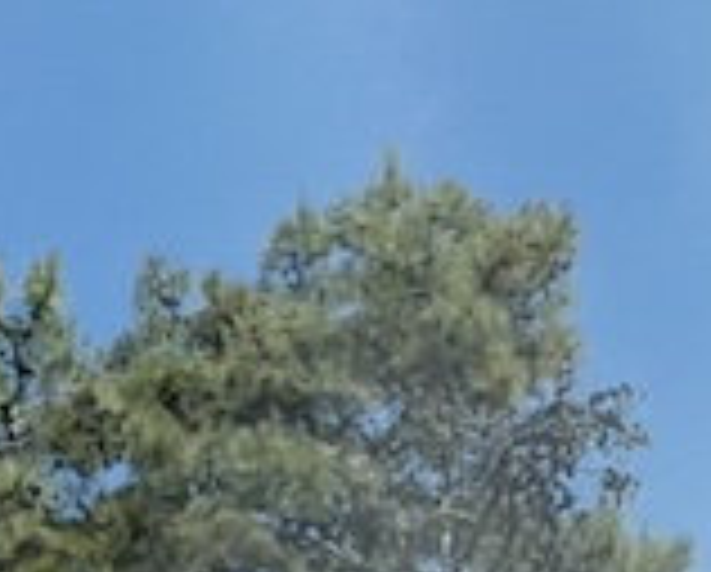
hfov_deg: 5.4
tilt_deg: +19.5
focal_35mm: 355
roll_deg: +1.5
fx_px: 7484
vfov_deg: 4.3
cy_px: 1180
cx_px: 724
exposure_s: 1/6536
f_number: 1.78
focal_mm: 6.76
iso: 80
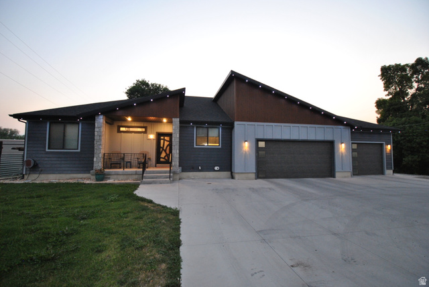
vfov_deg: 77.4
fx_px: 179
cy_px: 144
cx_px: 214
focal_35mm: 15
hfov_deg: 100.3
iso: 640
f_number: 3.5
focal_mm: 10
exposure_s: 1/30
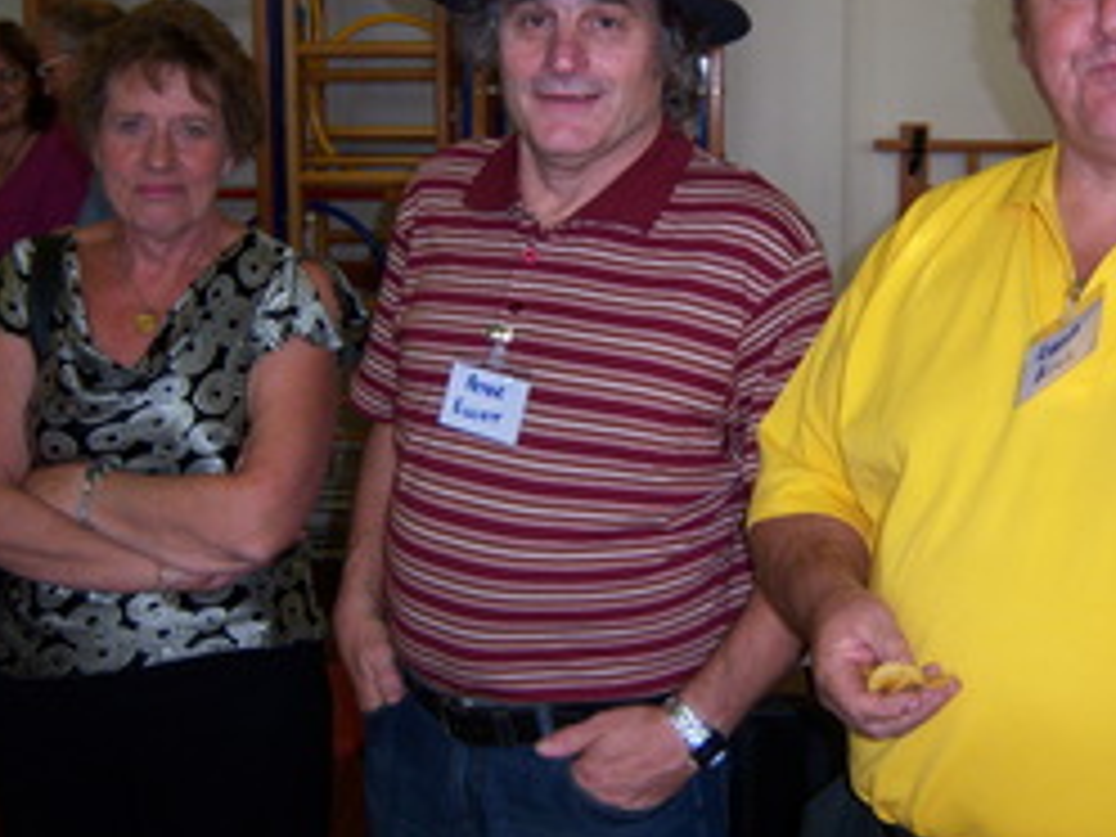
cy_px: 320
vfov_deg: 27.4
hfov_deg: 36.0
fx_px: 1709
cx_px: 682
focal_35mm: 53
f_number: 2.8
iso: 80
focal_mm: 7.5
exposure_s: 1/60
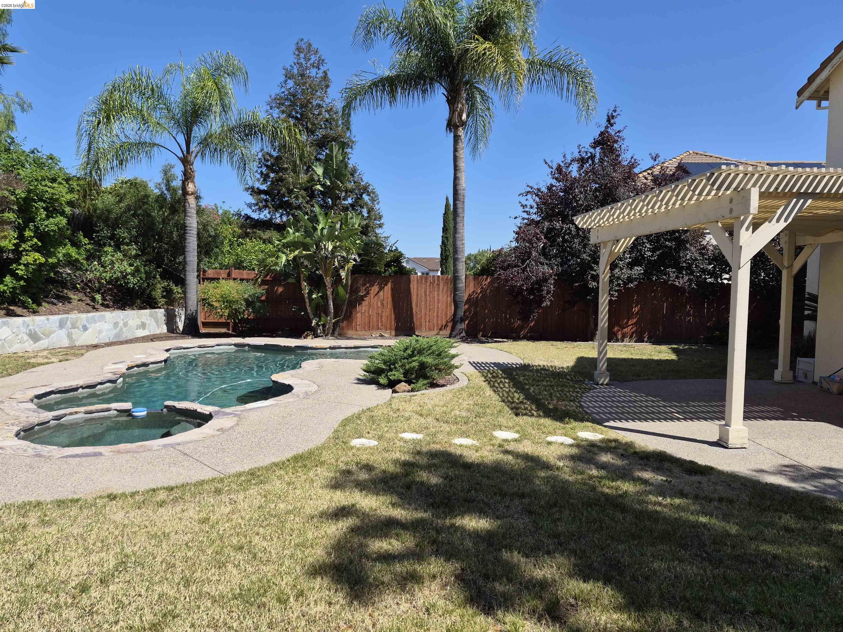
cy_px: 316
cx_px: 422
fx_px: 560
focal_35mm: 23
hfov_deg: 73.9
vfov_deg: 58.9
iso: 80
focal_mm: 5.4
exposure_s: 1/5104
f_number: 1.8
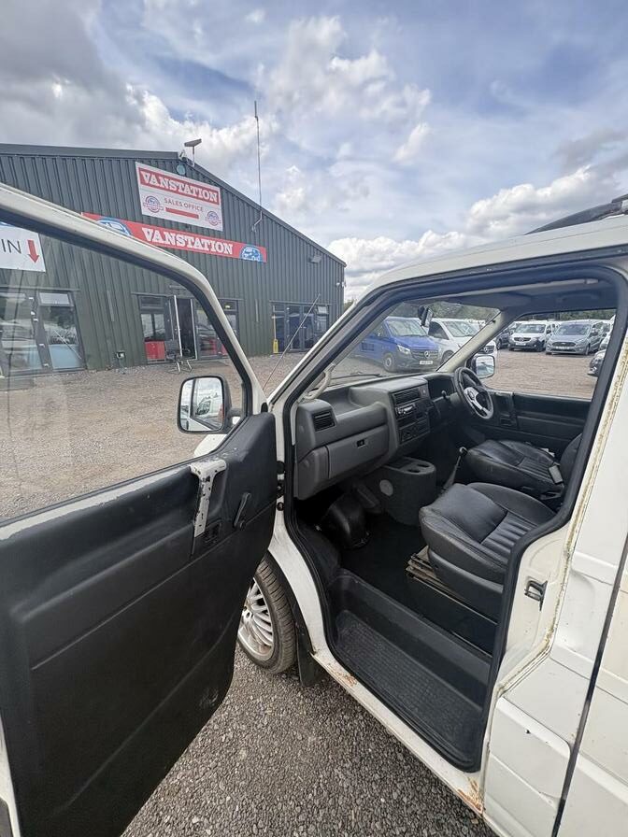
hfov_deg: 85.7
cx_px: 314
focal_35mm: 14
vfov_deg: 102.1
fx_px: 339
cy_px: 418
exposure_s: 1/386
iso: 64
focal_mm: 2.22
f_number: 2.2
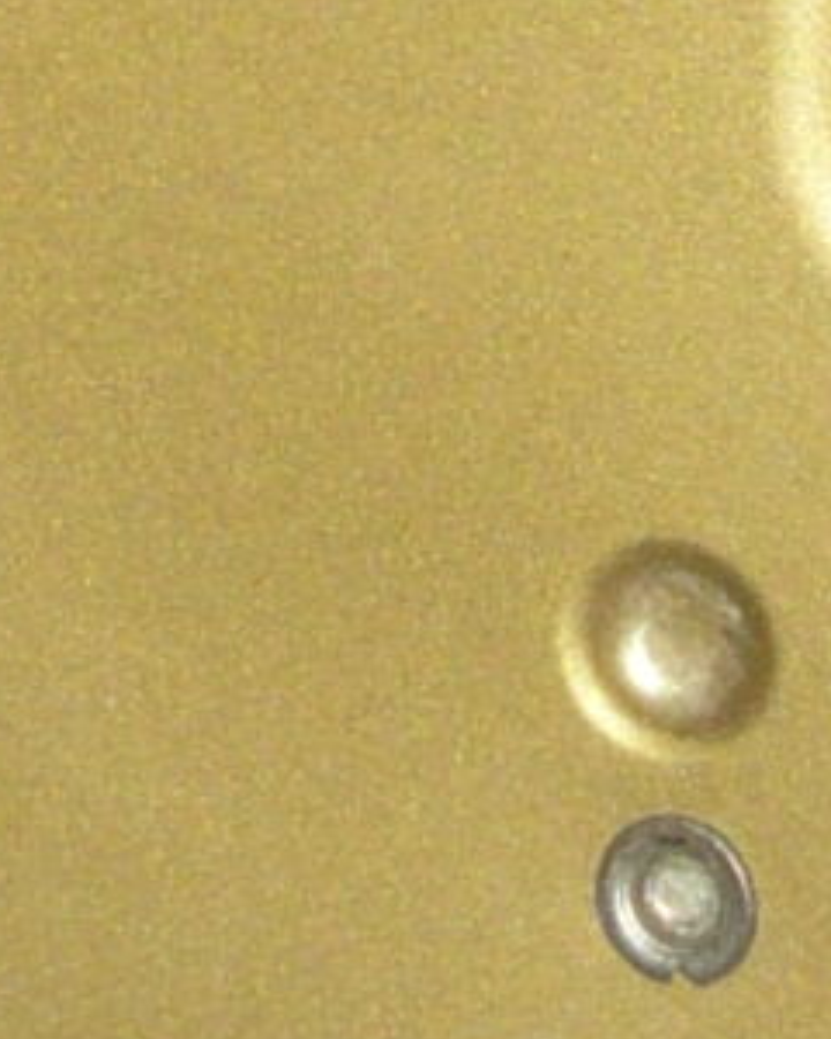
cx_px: 699
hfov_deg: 4.5
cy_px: 76
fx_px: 10576
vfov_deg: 5.6
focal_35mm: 344
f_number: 3
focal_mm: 6.8
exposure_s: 1/30
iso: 100
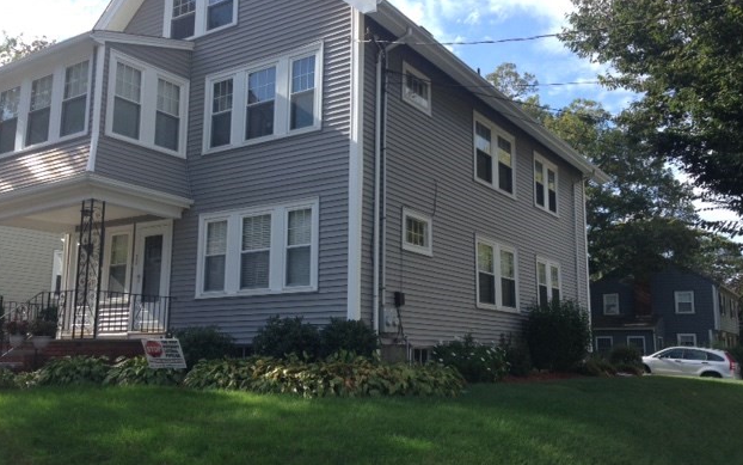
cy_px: 245
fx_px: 729
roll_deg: -1.5
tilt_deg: +10.6
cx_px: 376
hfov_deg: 54.0
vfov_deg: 35.3
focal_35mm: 36
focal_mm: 4.12
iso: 50
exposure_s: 1/821
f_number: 2.4
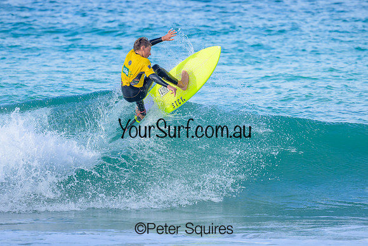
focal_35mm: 1098
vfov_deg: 1.3
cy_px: 117
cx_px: 194
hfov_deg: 1.9
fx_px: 11230
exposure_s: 1/2000
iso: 560
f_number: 6.3
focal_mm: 800
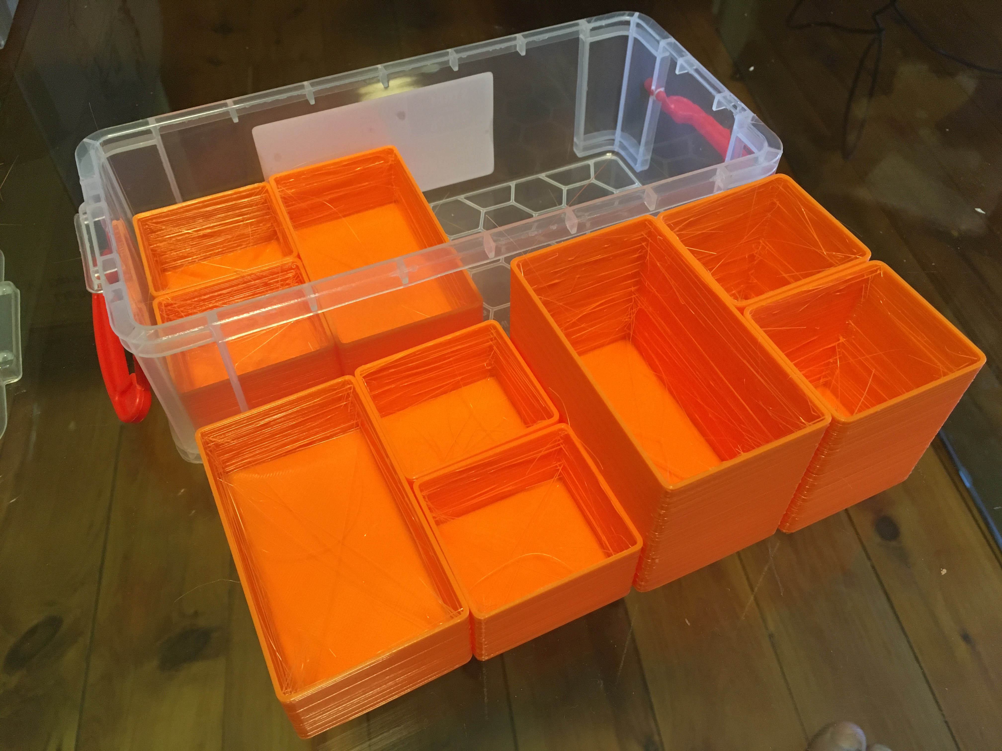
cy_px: 376
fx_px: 839
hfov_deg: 61.7
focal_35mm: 29
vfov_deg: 48.2
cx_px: 501
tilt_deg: -52.0
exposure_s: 1/20
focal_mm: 4.15
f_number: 2.2
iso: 200
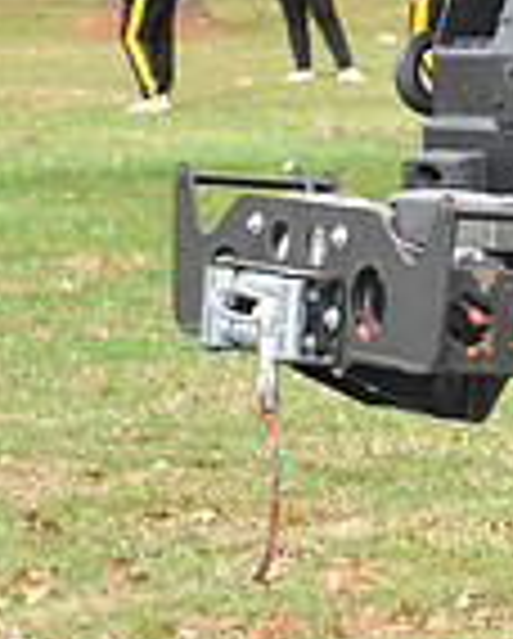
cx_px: 1125
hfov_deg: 5.0
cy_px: 58
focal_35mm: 306
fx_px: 5795
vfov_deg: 6.3
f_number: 8
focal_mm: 80
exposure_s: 1/100
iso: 200
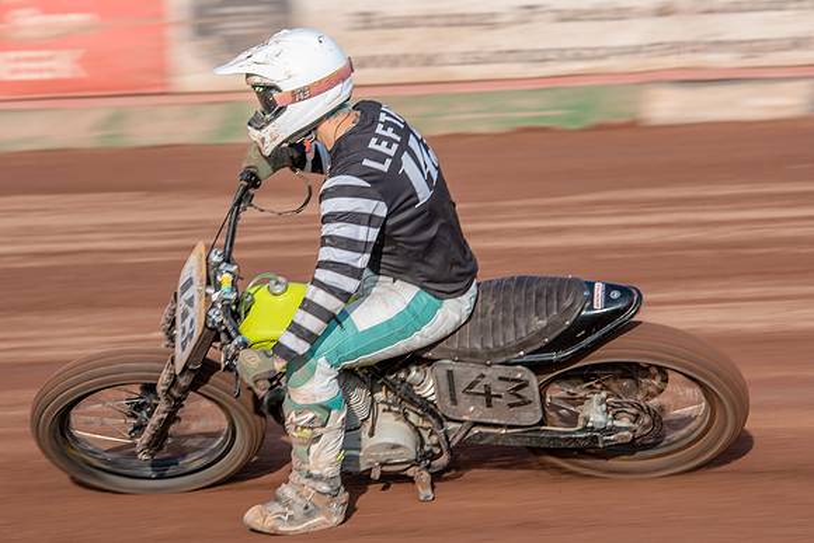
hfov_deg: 10.7
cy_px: 237
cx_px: 366
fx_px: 4354
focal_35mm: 193
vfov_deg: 7.1
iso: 100
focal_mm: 140
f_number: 5.6
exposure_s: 1/200
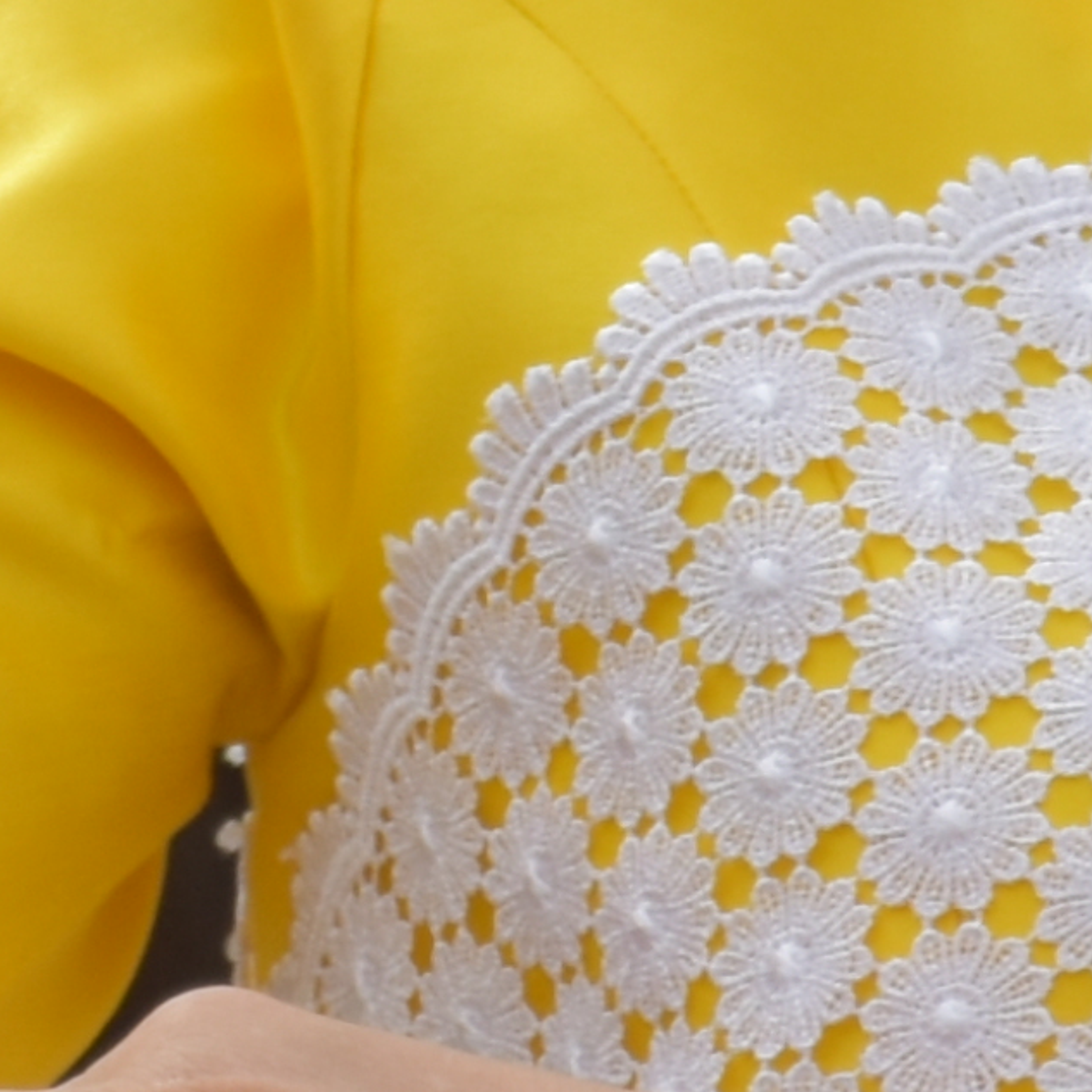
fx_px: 60352
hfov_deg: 1.0
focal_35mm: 1691
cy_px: 29
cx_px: 33
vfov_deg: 1.0
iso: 200
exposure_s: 1/640
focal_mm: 140
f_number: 6.3
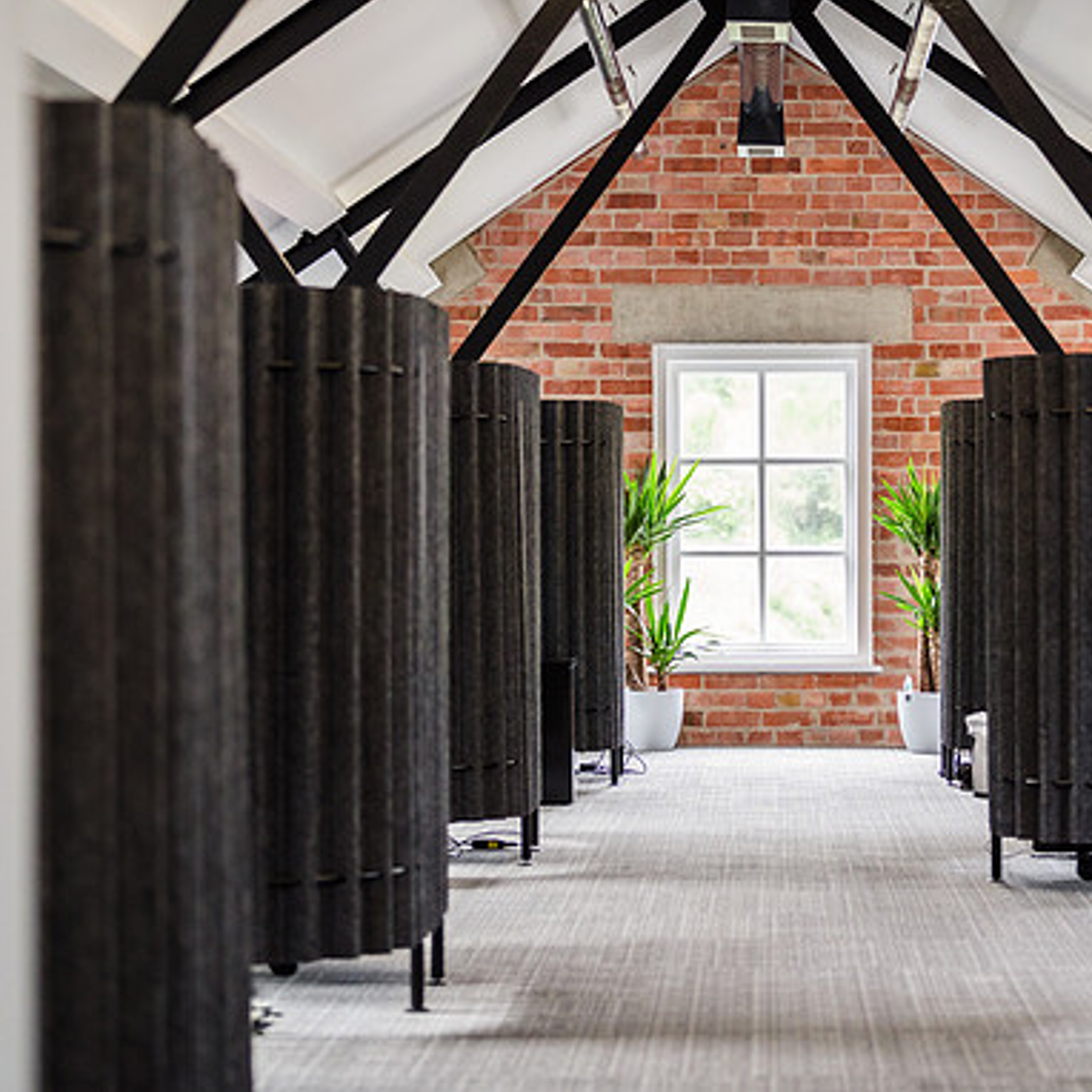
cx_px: 764
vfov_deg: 18.9
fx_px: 3284
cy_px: 542
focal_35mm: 92
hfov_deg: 18.8
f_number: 2.8
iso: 1600
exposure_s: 1/400
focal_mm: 70
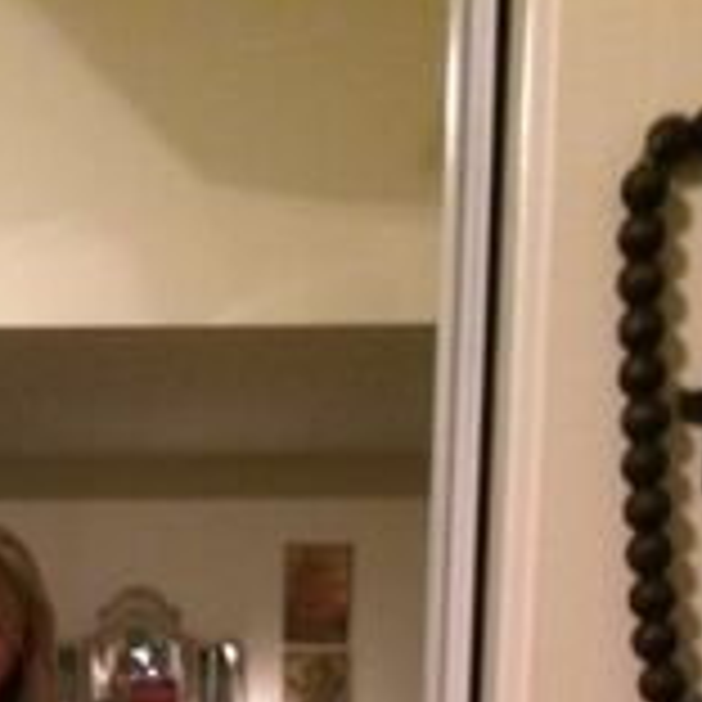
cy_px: 891
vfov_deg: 22.8
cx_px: 86
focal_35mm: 68
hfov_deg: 24.7
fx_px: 1560
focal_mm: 4.12
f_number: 2.2
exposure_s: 1/17
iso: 500
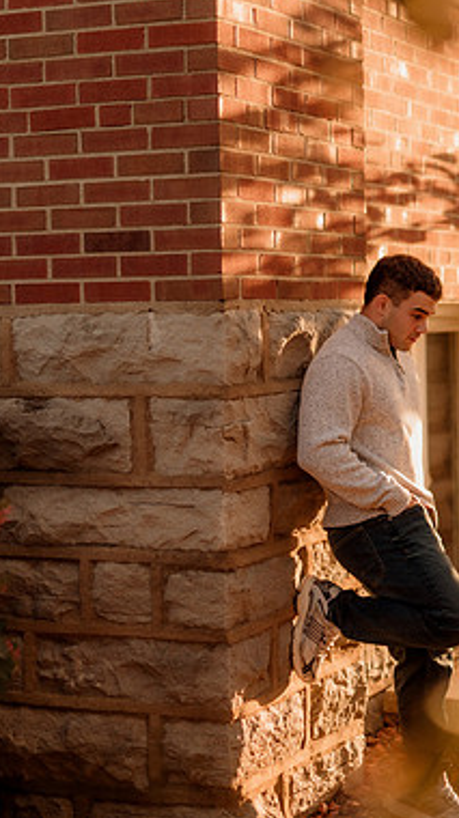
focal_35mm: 80
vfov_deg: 26.5
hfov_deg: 14.8
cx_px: 446
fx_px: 1736
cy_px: 405
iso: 250
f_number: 1.4
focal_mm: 50
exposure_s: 1/1600
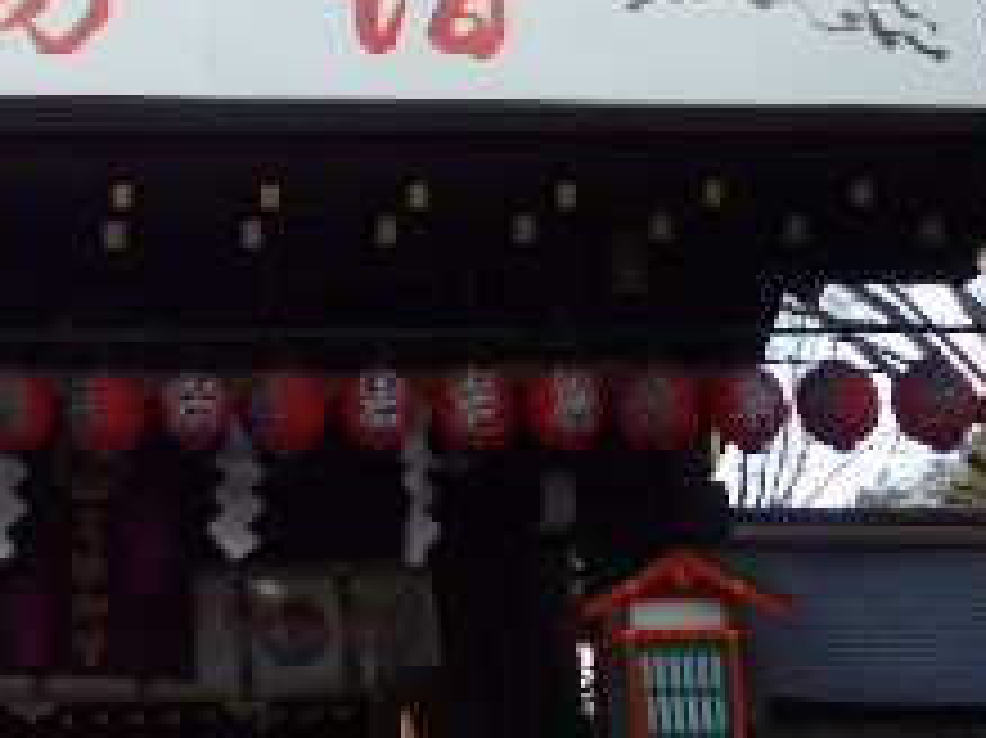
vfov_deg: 20.0
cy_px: 162
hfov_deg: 25.6
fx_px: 2078
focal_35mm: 73
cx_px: 36
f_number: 2.8
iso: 125
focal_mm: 4.5
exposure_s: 1/250
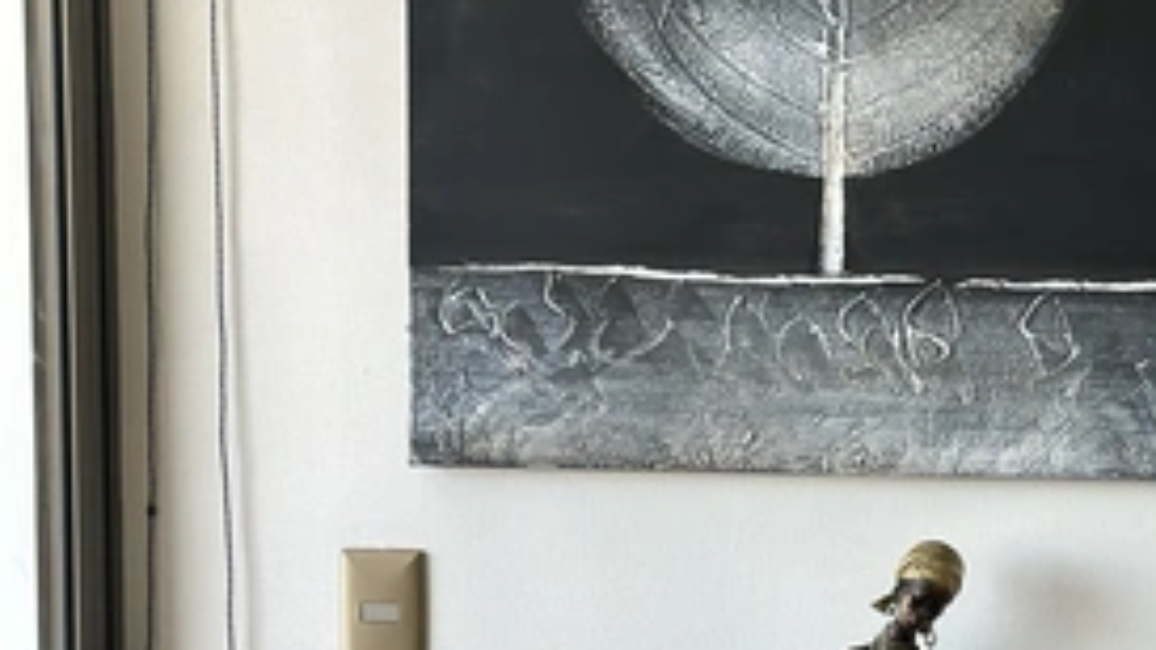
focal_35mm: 84
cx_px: 924
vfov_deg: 14.3
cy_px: 532
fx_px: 2574
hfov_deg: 24.9
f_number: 1.78
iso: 100
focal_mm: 6.86
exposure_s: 1/172
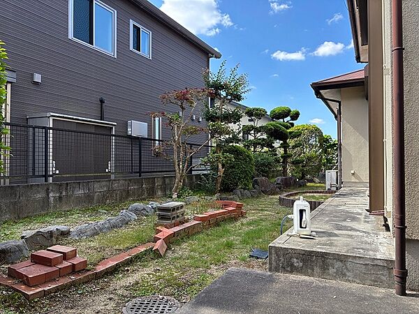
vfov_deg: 53.1
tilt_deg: +1.3
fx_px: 315
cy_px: 157
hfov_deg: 67.3
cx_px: 210
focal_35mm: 26
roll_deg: +0.2
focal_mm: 5.96
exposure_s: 1/758
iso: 50
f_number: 1.6
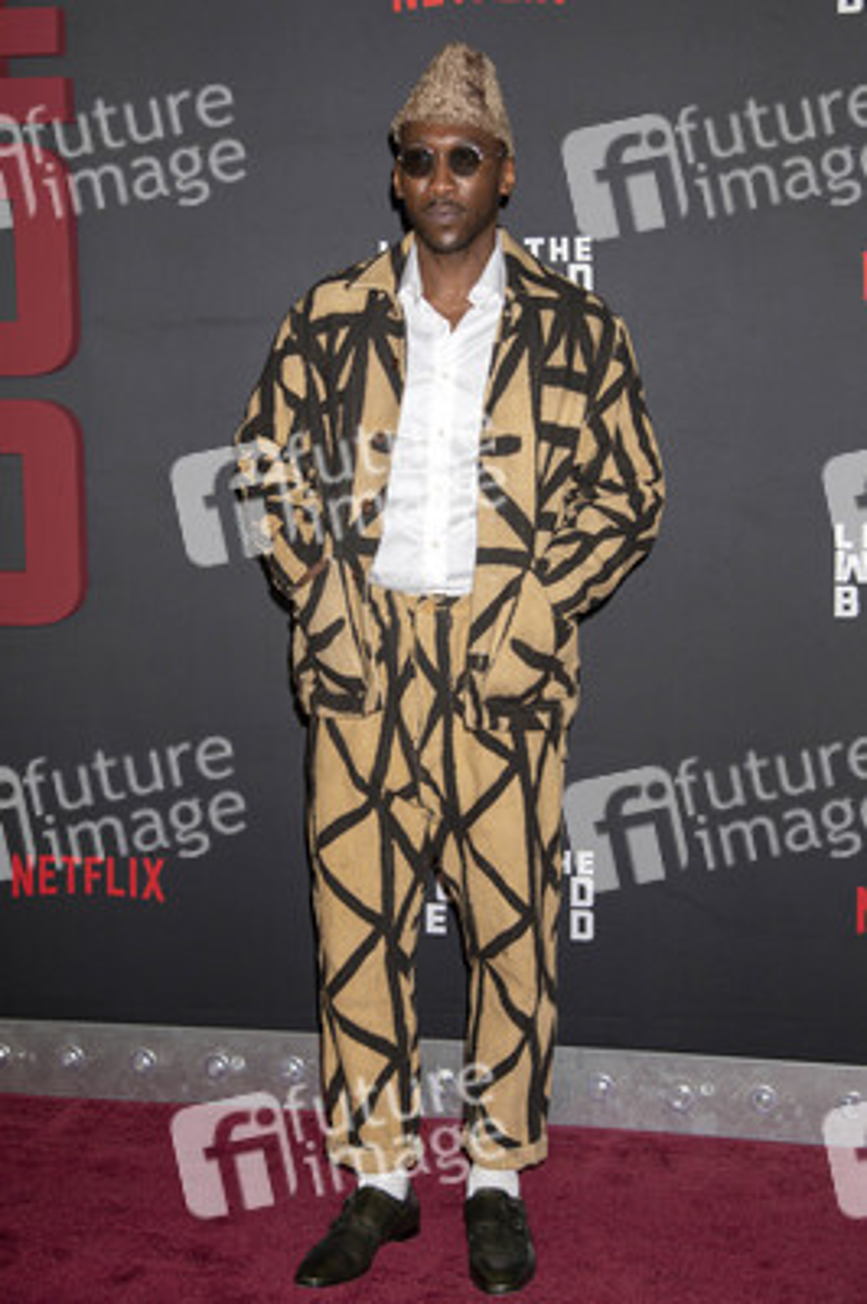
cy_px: 652
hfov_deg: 26.9
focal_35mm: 50
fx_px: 1809
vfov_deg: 39.6
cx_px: 434
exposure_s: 1/200
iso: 400
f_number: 5
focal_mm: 50
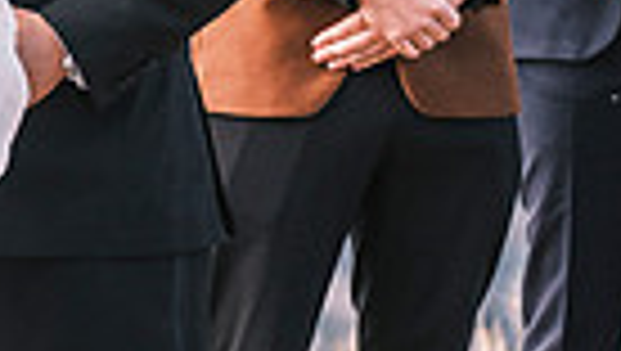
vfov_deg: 2.2
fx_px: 9117
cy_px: -241
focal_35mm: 553
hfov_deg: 3.9
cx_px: 135
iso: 400
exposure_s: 1/1500
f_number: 2.8
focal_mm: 83.8
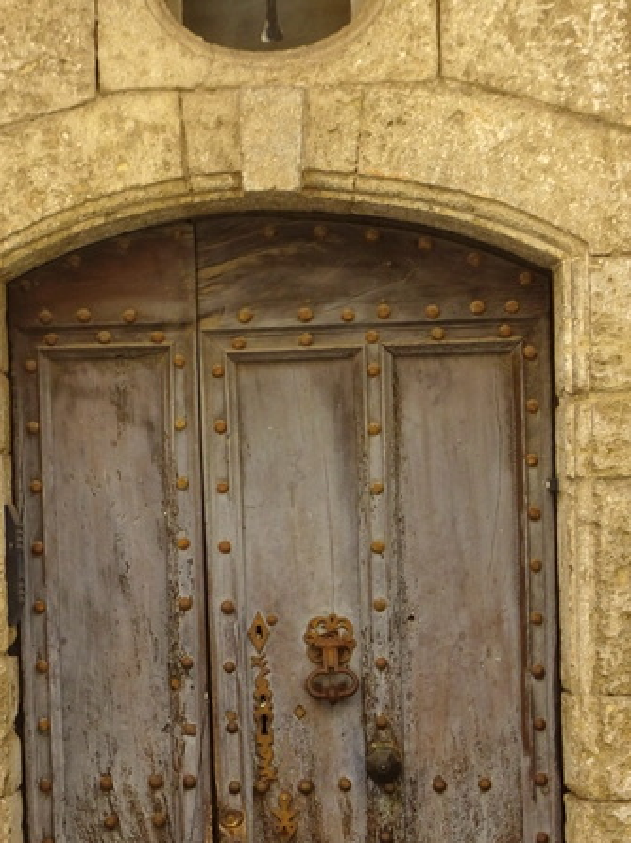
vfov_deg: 24.6
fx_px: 1922
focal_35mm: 79
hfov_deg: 18.6
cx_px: 230
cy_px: 559
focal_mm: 7.58
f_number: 4.5
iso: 80
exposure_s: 1/160
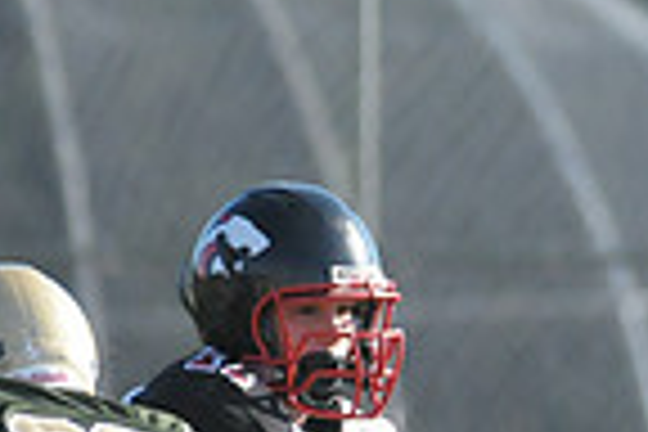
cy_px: 686
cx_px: 1120
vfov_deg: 1.0
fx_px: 23920
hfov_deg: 1.6
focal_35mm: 1329
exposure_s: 1/5000
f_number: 4
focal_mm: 220
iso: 1600
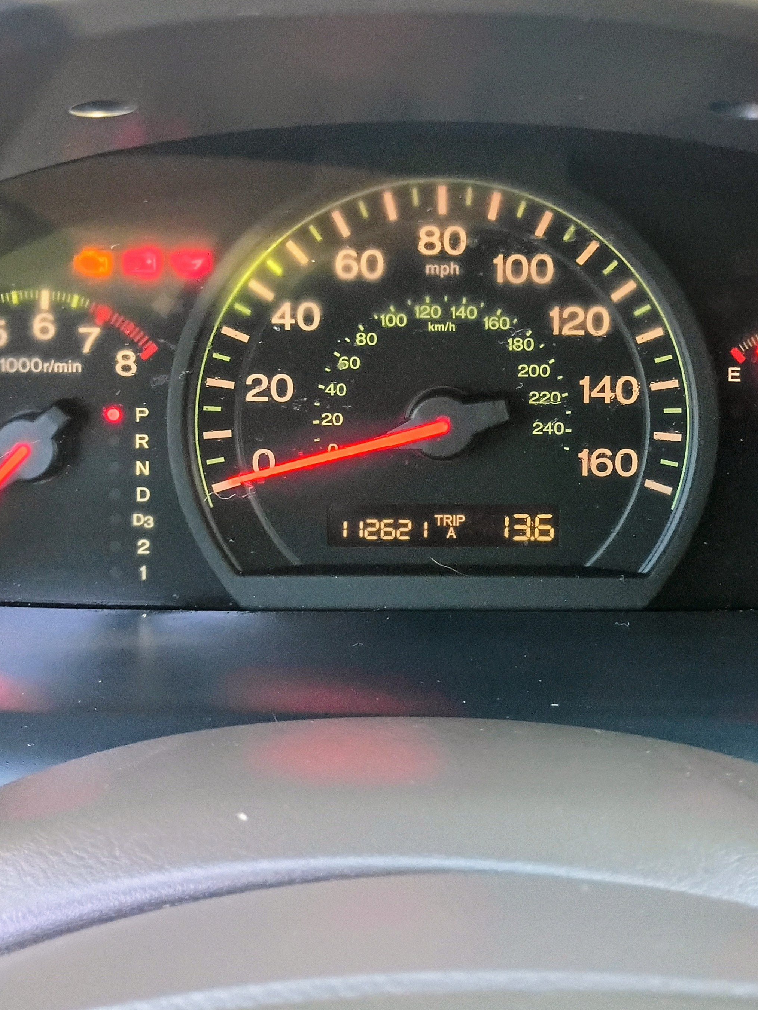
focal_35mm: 44
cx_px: 466
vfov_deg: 42.5
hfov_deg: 32.7
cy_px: 361
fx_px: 1285
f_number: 1.8
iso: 859
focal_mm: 4.27
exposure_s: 1/60
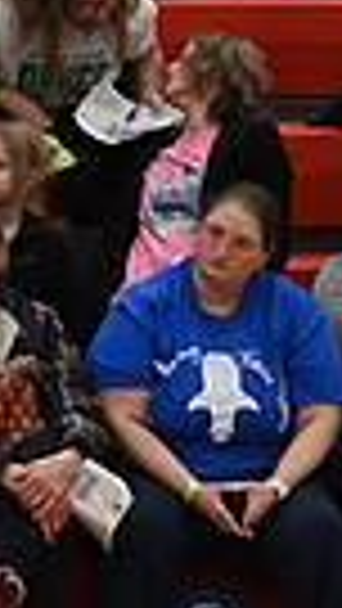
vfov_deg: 2.9
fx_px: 12003
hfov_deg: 1.6
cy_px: 835
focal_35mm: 745
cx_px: -720
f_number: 4
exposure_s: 1/400
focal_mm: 110
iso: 5000
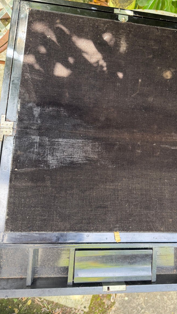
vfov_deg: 69.8
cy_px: 153
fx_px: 225
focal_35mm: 27
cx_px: 119
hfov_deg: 42.3
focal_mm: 6.76
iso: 160
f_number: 1.78
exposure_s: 1/121
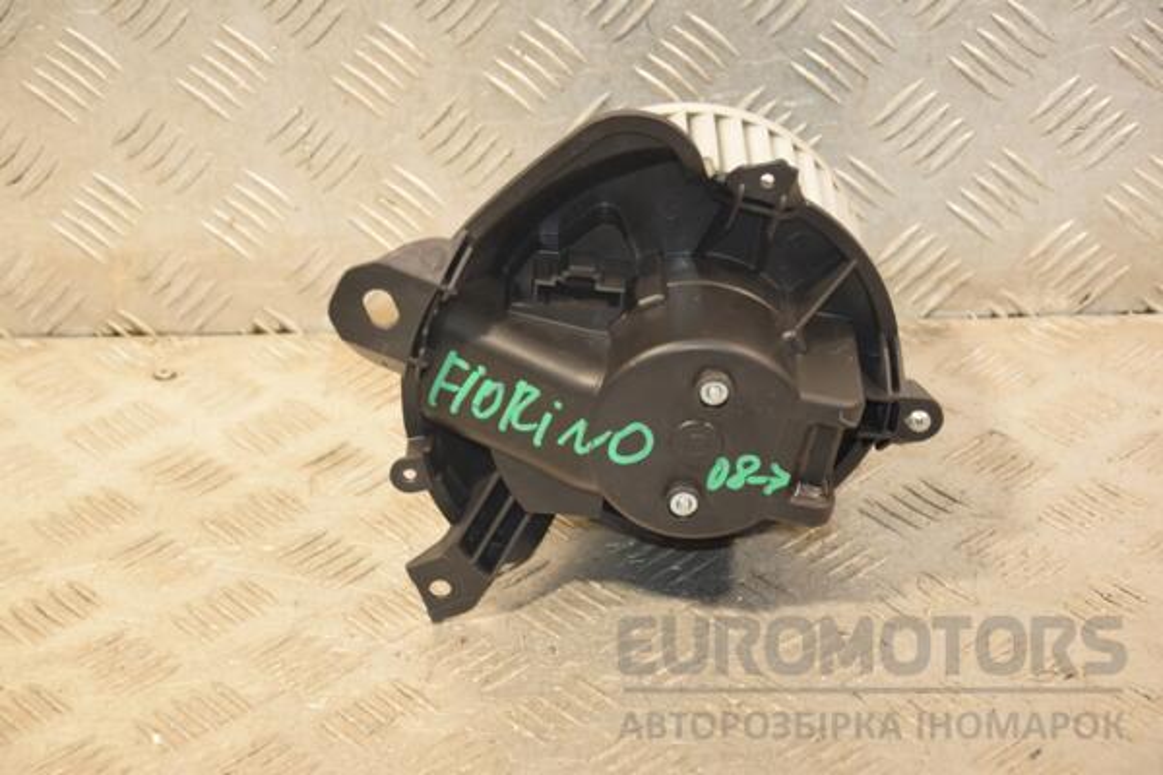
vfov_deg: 14.7
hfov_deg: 21.9
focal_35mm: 93
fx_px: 3004
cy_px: 388
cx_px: 582
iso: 800
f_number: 5.3
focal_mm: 62
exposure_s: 1/160
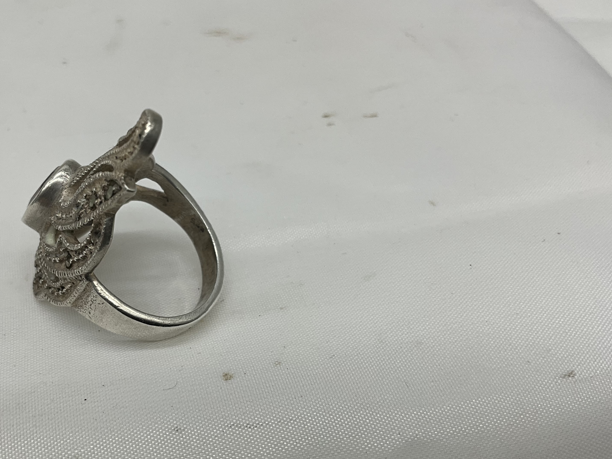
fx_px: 725
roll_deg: -0.5
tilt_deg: -43.2
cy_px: 252
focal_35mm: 41
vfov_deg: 35.1
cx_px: 202
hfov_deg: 45.1
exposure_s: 1/149
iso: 20
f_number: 1.8
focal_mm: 3
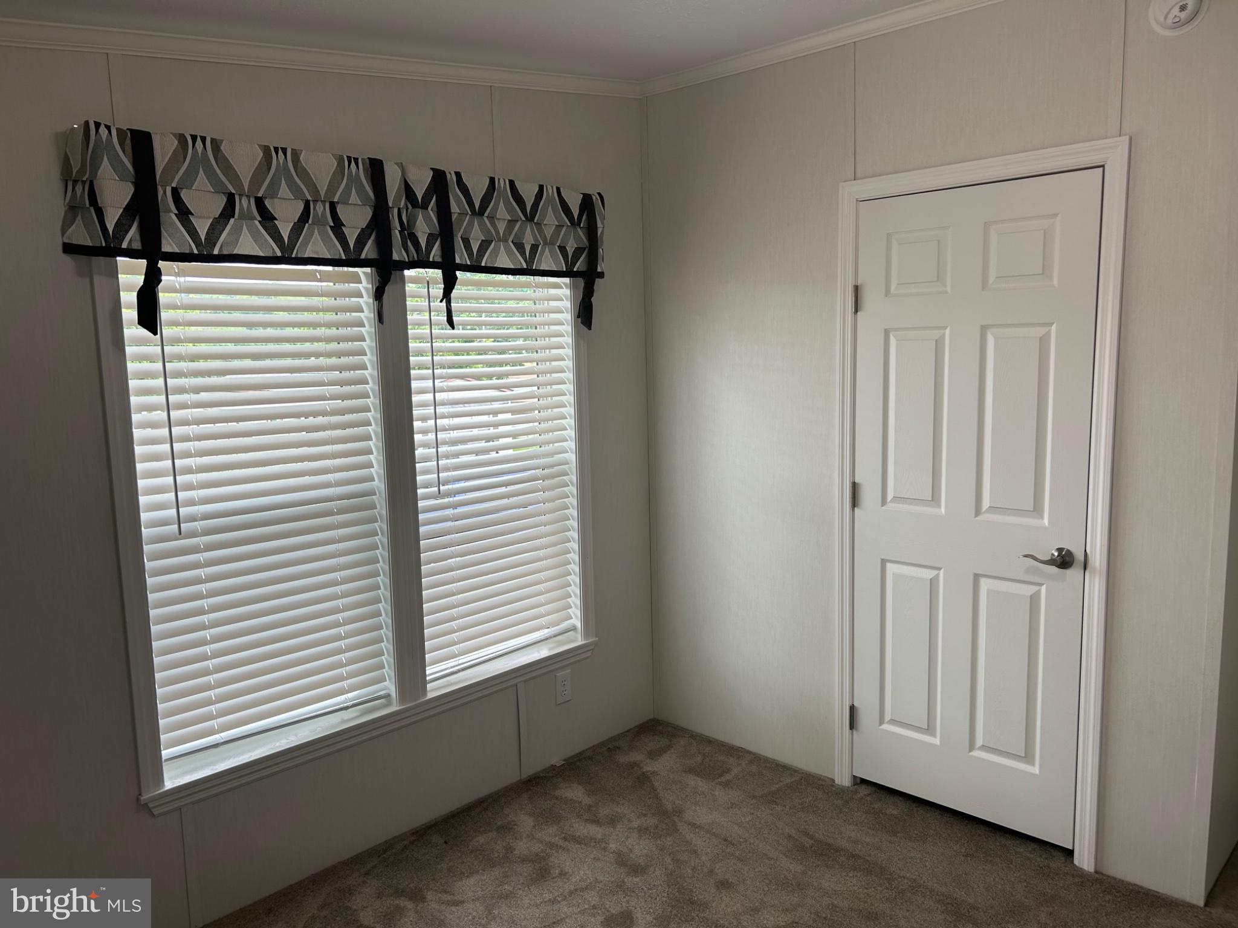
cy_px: 464
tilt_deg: -7.2
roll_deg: +1.5
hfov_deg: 67.3
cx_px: 619
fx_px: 930
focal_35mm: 26
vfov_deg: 53.1
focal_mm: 5.7
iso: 32
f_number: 1.5
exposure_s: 1/120
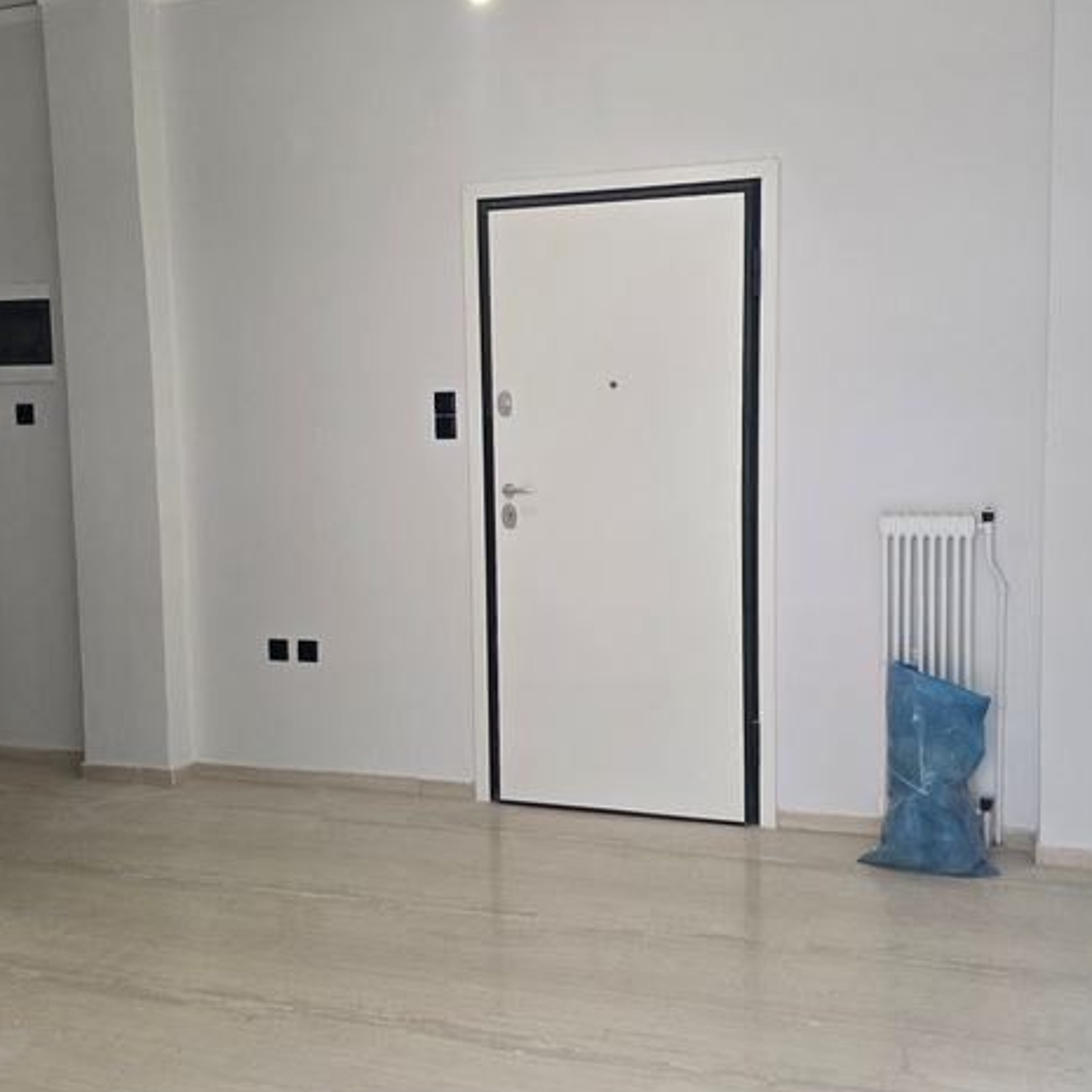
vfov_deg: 57.3
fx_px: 999
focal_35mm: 28
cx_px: 557
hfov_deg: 57.3
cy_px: 559
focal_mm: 6.3
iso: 125
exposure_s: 1/180
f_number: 1.7
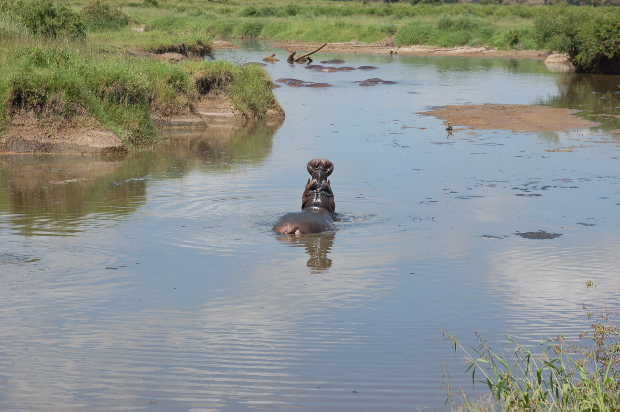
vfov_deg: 13.0
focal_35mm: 105
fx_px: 1807
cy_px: 206
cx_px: 310
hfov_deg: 19.5
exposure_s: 1/640
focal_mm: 70
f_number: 6.3
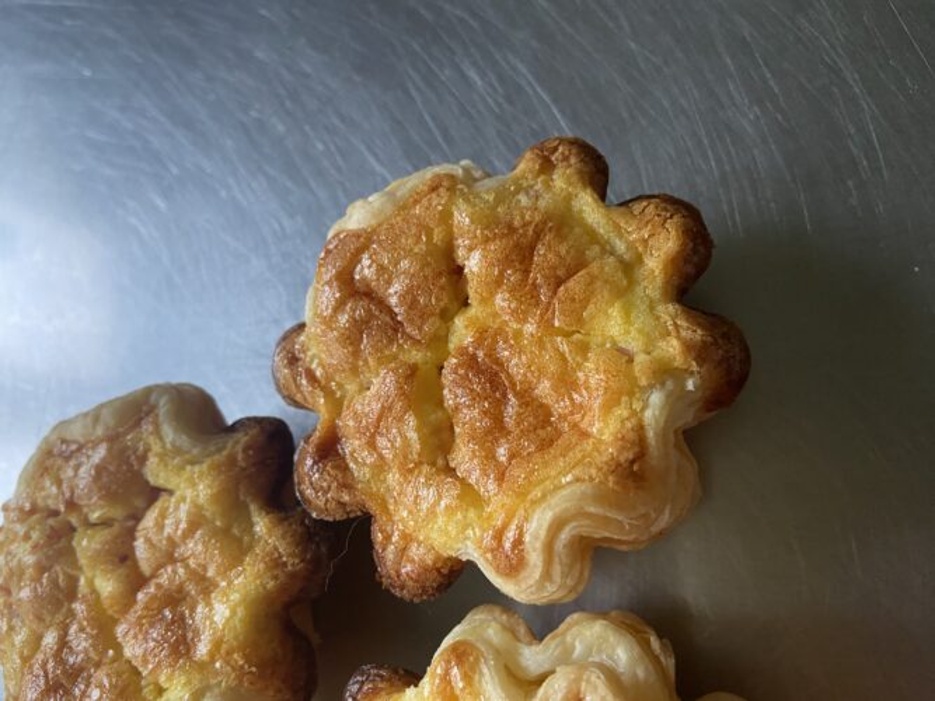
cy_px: 350
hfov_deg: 69.4
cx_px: 468
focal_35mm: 25
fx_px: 675
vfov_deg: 54.9
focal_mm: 4.25
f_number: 1.8
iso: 320
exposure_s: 1/60
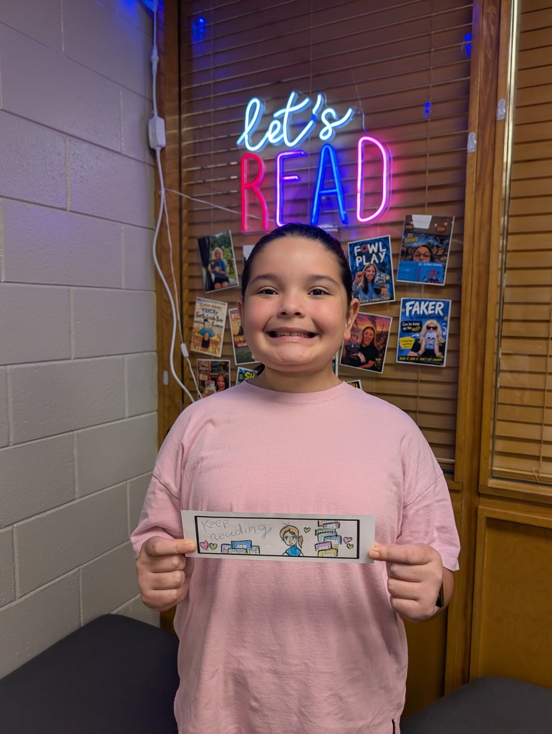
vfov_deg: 71.5
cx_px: 276
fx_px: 509
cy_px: 367
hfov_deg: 56.9
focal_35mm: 24
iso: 154
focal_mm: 6.9
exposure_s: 1/203
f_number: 1.68
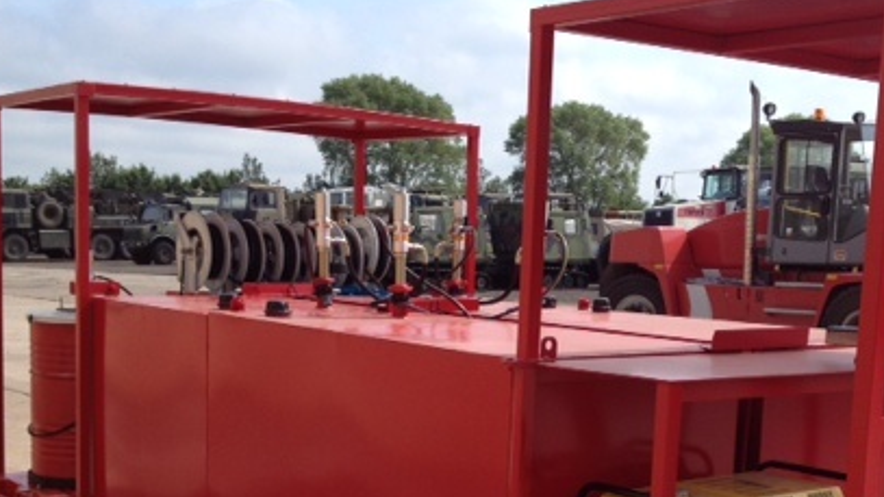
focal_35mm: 60
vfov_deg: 19.7
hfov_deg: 34.6
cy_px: 441
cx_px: 593
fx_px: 1407
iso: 64
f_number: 2.4
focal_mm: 4.28
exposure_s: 1/1381
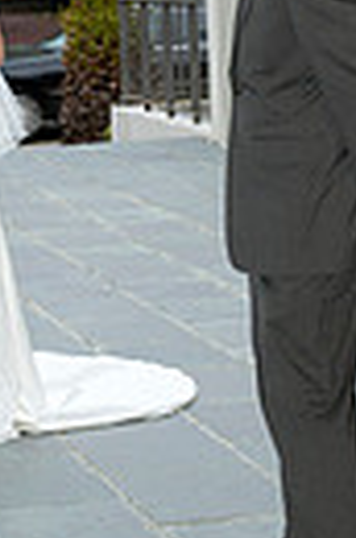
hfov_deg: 7.6
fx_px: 2684
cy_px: -29
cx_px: 23
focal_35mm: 180
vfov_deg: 11.3
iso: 1250
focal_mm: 52
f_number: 8
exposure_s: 1/60
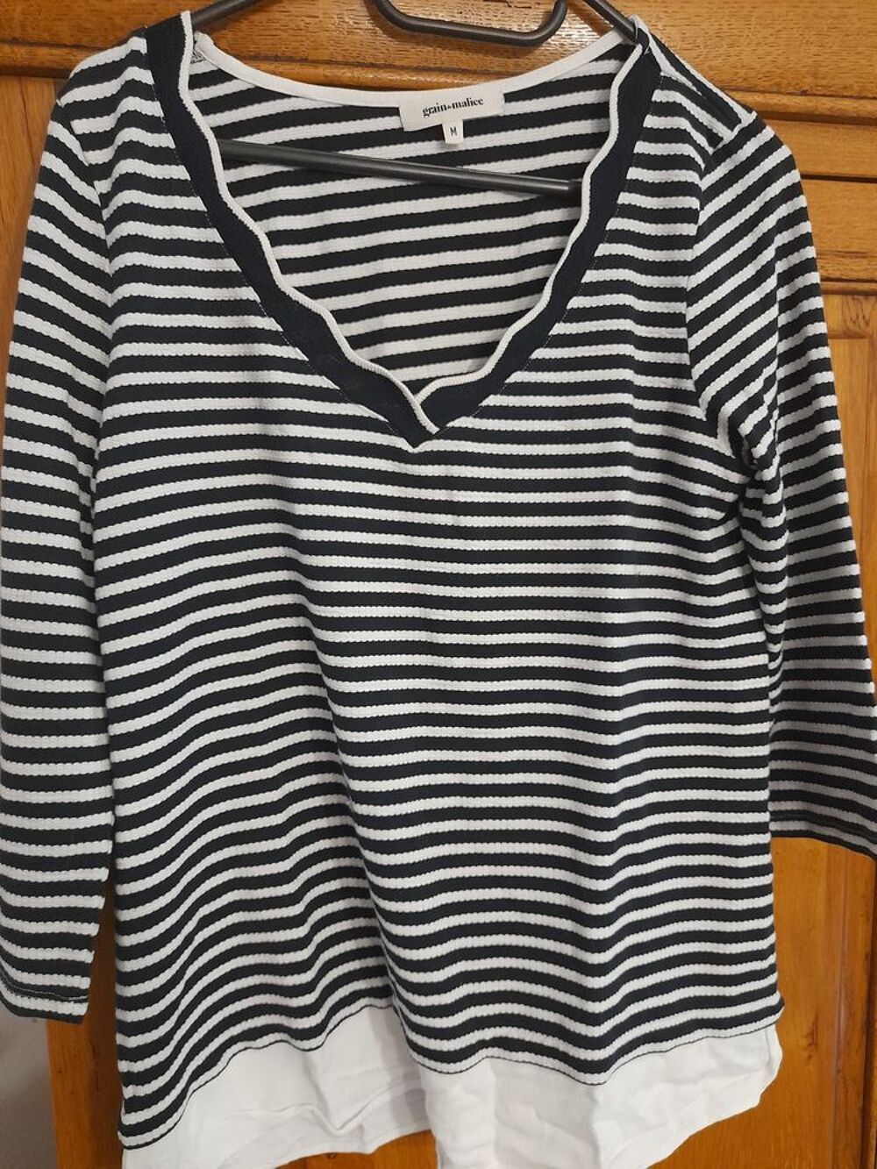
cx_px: 438
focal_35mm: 25
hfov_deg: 54.9
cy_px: 584
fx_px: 844
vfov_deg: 69.4
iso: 640
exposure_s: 1/25
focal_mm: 4.6
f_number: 2
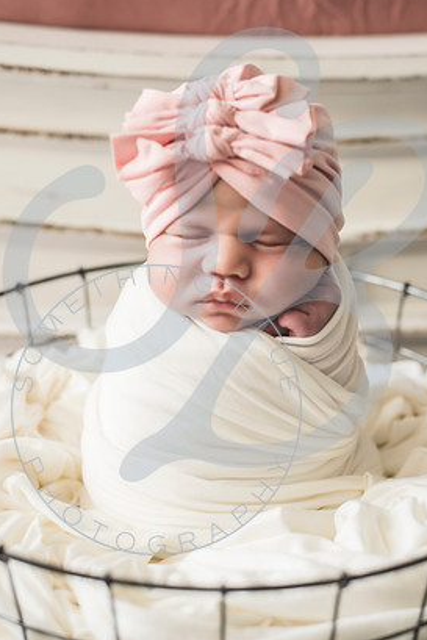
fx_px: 978
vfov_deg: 36.2
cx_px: 227
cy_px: 291
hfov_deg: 24.6
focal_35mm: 55
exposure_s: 1/125
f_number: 2.8
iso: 1250
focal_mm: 50
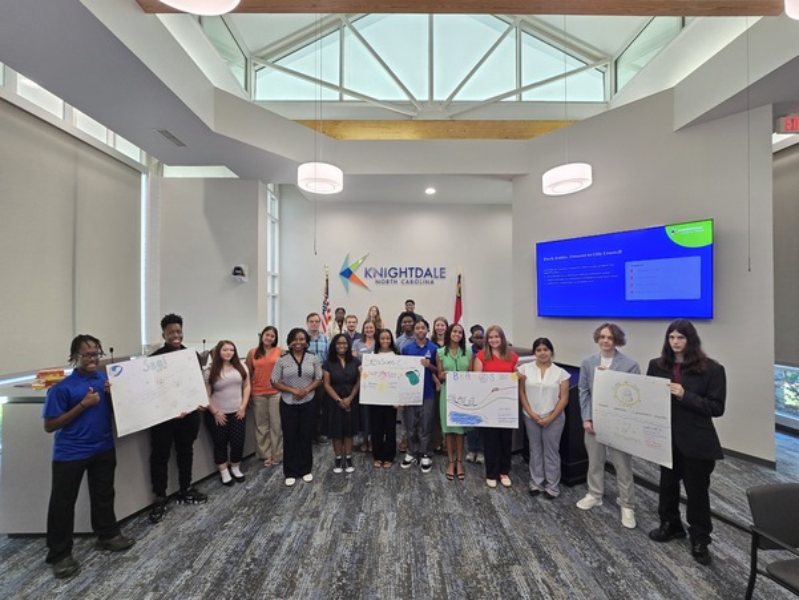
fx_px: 300
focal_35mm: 13
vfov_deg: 89.9
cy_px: 300
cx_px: 400
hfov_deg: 106.2
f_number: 2.2
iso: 125
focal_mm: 2.2
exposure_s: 1/60
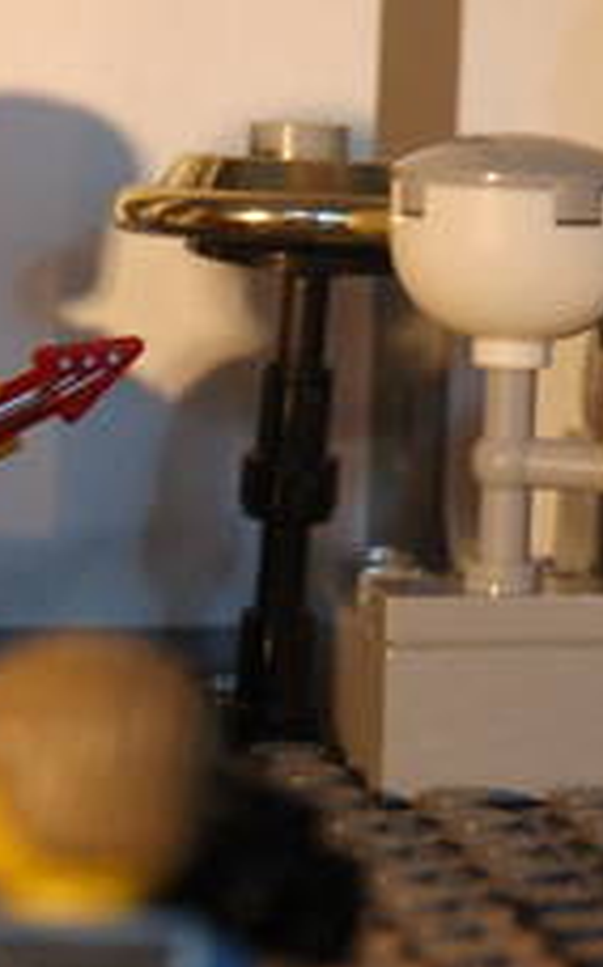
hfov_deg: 4.3
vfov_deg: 6.9
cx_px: 701
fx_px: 7961
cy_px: 178
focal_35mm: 302
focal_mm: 50
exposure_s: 1/40
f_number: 5
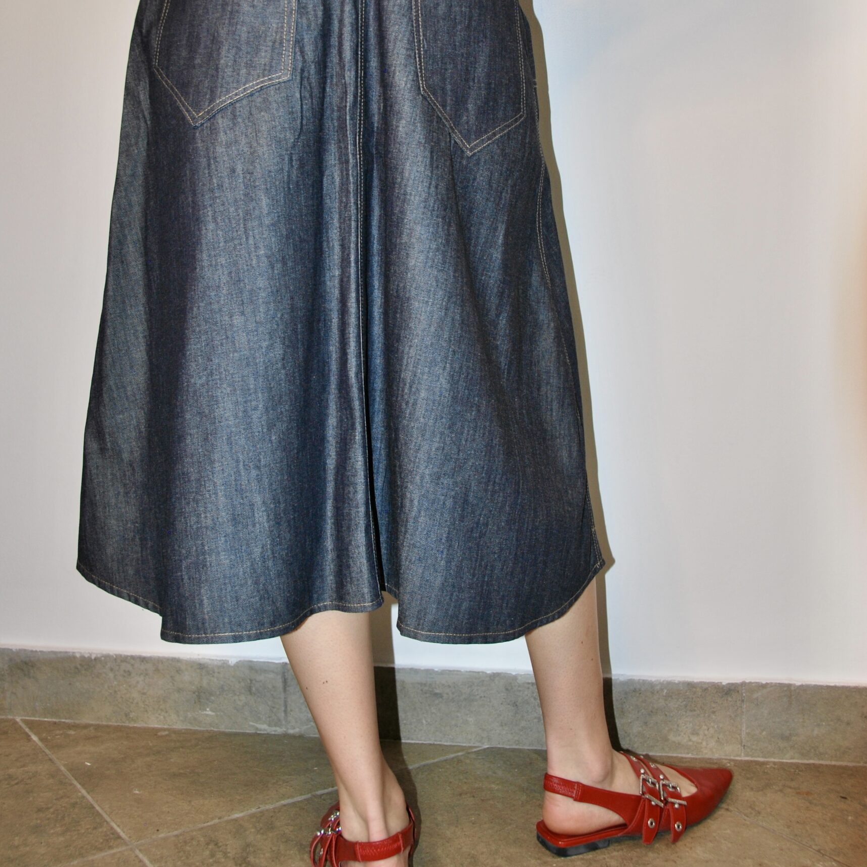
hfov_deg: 40.0
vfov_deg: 39.7
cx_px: 434
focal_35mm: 42
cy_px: 308
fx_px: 1190
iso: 200
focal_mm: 22
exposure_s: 1/60
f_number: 3.8
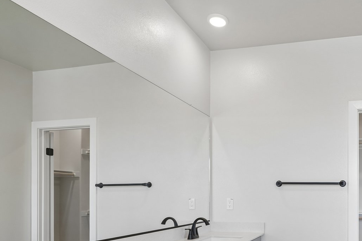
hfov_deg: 60.4
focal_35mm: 28
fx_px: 282
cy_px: 193
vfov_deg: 44.2
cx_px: 287
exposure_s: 1/30
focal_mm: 14
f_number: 8
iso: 320
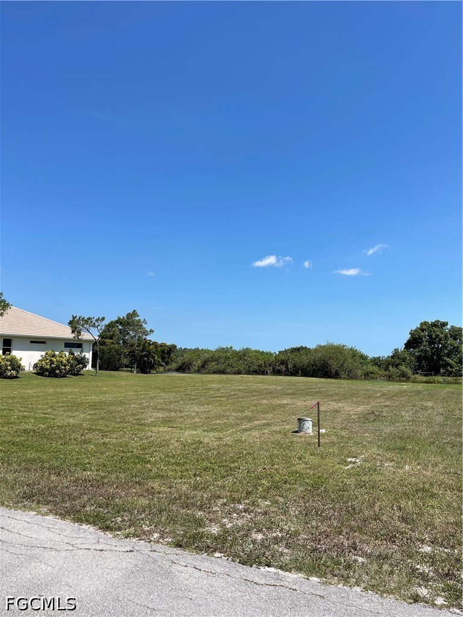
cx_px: 232
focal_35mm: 25
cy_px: 308
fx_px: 446
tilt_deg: +5.3
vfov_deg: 69.4
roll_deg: -1.0
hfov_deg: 54.9
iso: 32
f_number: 1.6
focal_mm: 5.1
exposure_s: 1/4717
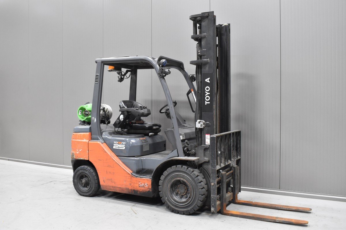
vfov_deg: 40.0
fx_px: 317
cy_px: 115
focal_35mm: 33
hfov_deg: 57.2
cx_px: 173
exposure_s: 1/20
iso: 1600
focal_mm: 22
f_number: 5
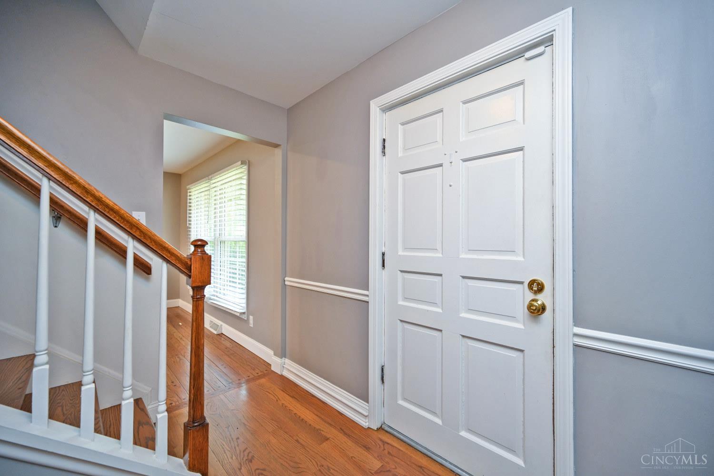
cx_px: 357
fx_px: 278
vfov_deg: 81.2
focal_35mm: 14
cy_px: 238
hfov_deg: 104.3
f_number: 4
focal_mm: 14
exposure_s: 1/60
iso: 400
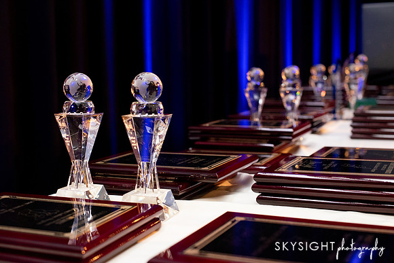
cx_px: 197
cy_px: 132
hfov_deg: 39.6
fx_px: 547
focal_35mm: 50
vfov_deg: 27.0
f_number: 4
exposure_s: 1/200
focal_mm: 50
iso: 5000
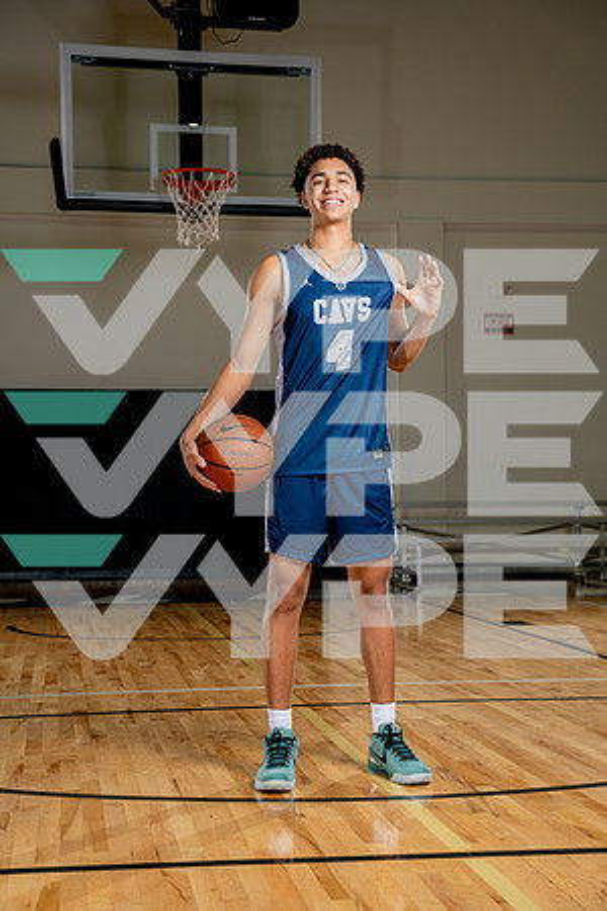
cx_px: 304
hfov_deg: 22.3
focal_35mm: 61
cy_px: 456
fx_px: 1543
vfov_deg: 32.9
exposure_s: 1/250
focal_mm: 61
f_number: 5.6
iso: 200
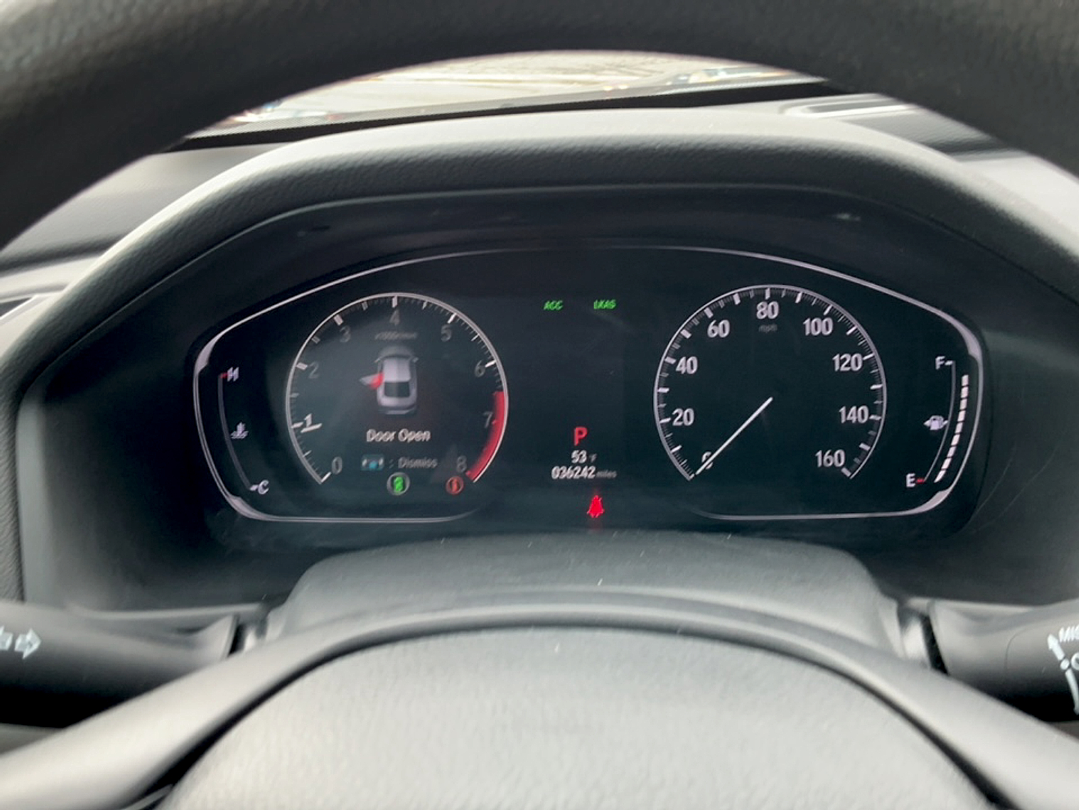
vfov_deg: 46.8
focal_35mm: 30
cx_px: 540
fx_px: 935
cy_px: 405
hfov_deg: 60.0
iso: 25
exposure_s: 1/60
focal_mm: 3
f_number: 1.8
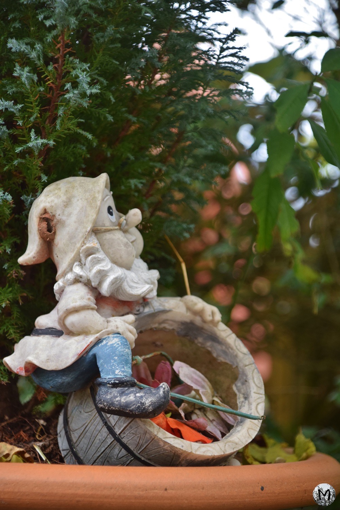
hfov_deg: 8.7
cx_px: 170
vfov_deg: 13.0
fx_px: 2231
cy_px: 255
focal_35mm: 158
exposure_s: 1/60
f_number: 5.6
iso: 560
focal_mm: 105
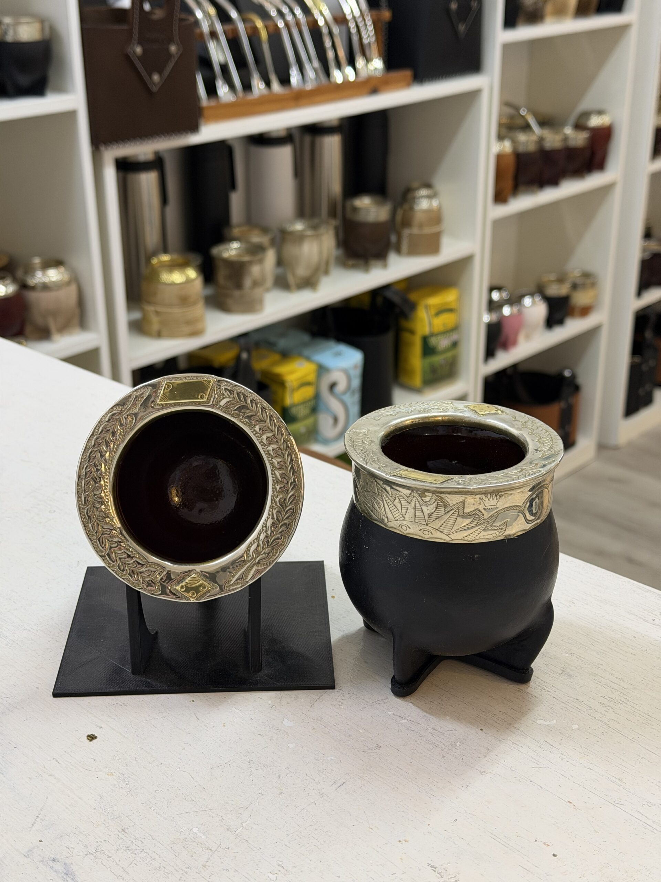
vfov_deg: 39.7
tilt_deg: -23.1
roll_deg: -0.1
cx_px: 330
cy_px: 441
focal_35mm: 48
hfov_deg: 30.3
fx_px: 1222
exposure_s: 1/50
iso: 200
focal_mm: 6.76
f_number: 1.78
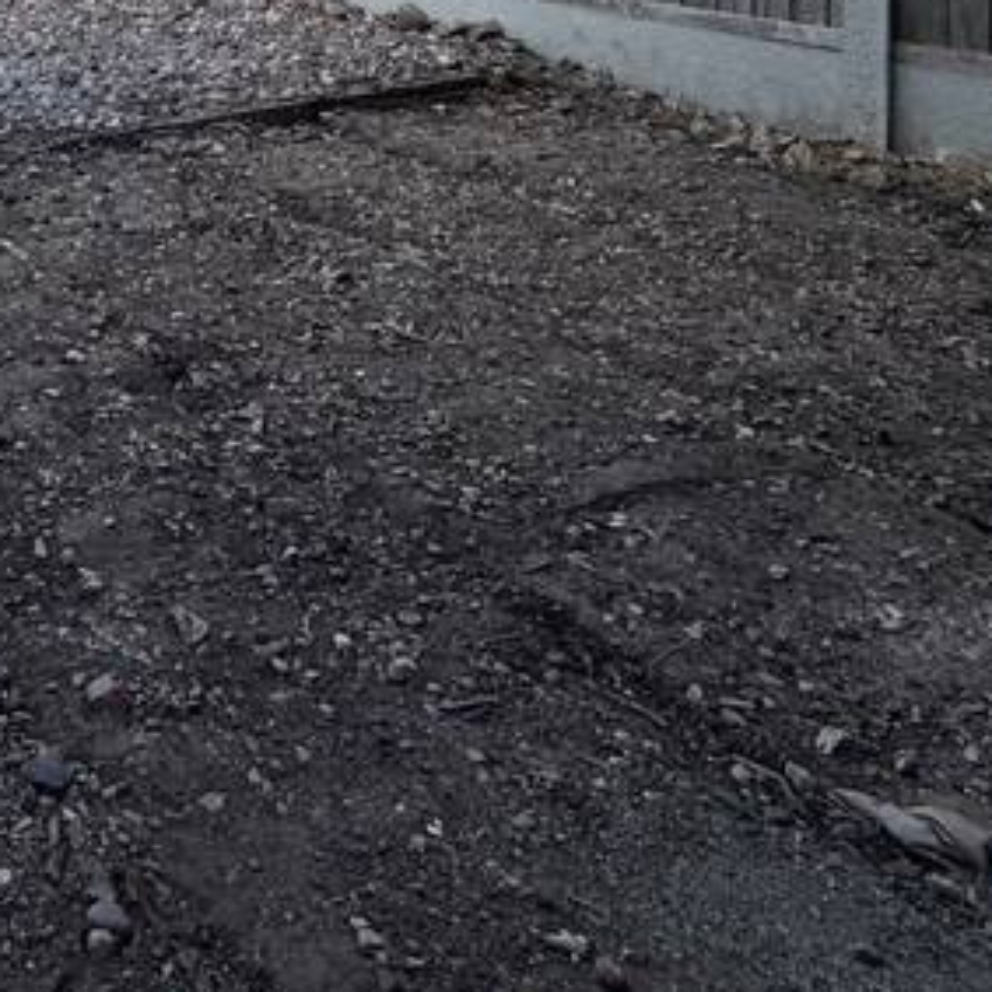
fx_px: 1362
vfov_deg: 32.5
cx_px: -21
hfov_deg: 35.8
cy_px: -221
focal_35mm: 42
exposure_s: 1/910
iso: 50
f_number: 2.2
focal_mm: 2.22
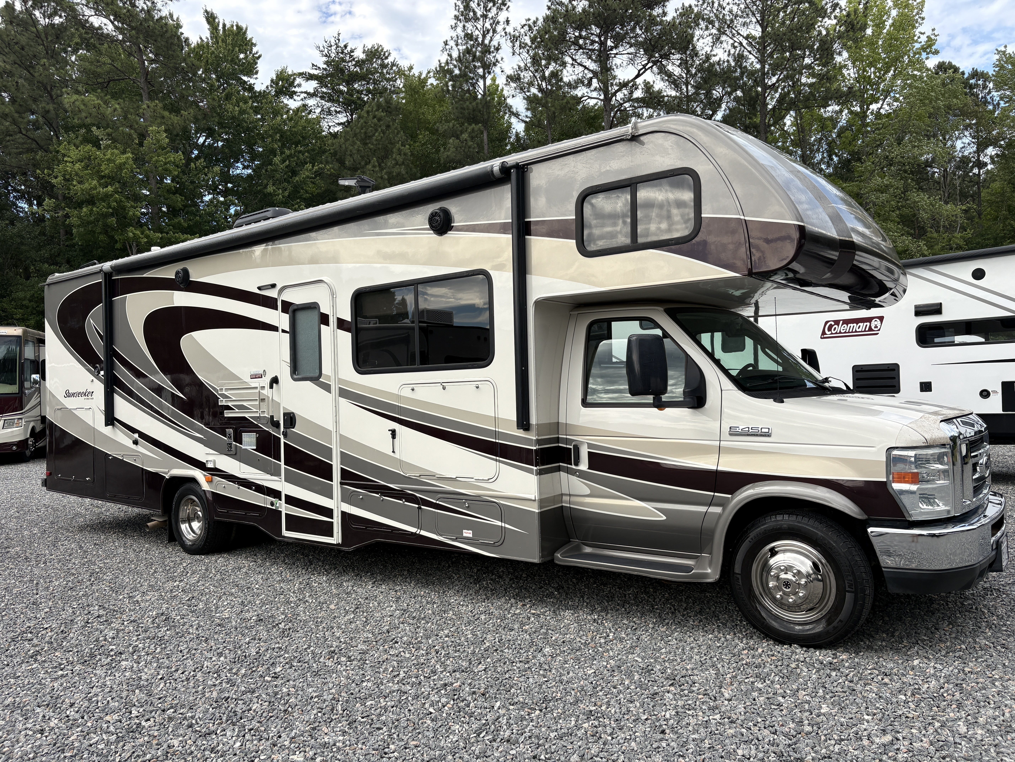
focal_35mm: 26
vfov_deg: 53.1
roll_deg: +2.0
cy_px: 381
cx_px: 508
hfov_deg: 67.3
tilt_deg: +3.5
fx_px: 762
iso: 50
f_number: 1.6
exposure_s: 1/1667
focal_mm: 5.96
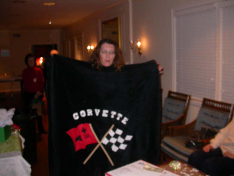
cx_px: 117
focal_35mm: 38
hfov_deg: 49.0
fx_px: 257
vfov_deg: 37.7
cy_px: 88
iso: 100
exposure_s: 1/60
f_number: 2.6
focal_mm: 7.85
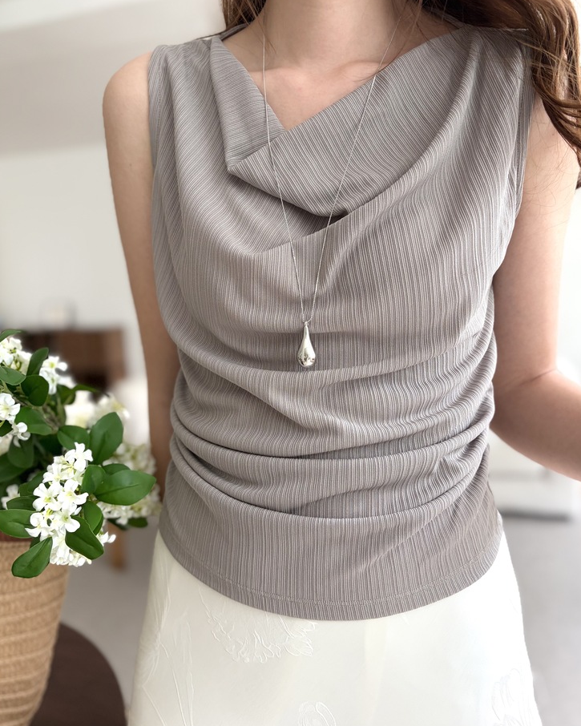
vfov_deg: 62.2
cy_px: 352
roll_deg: +2.0
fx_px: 602
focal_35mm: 28
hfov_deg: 51.5
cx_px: 294
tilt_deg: -7.3
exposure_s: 1/60
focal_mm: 5.96
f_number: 1.6
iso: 160
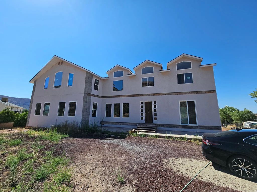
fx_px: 97
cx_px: 128
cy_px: 96
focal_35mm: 13
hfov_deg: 106.2
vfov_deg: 89.9
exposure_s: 1/2657
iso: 50
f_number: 2.2
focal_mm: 2.2
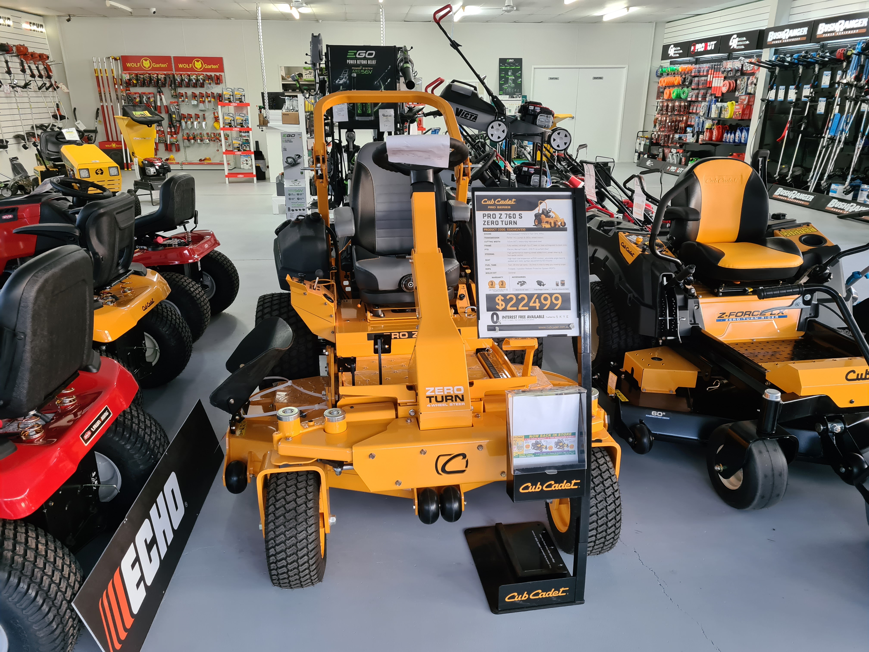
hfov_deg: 67.3
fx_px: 653
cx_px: 434
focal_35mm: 26
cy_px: 326
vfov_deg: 53.1
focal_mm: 5.4
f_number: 1.8
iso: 320
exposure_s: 1/50
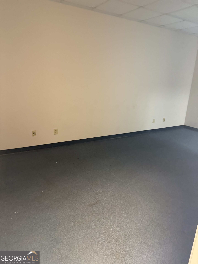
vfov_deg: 71.6
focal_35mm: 24
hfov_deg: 56.8
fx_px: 183
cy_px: 132
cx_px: 99
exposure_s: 1/40
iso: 800
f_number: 1.78
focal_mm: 6.76
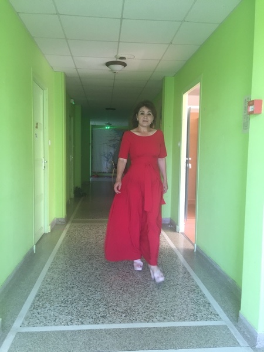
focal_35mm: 29
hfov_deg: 48.2
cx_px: 132
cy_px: 176
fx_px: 295
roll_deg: -2.1
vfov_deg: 61.7
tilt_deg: -4.8
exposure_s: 1/33
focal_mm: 4.15
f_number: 2.2
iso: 100
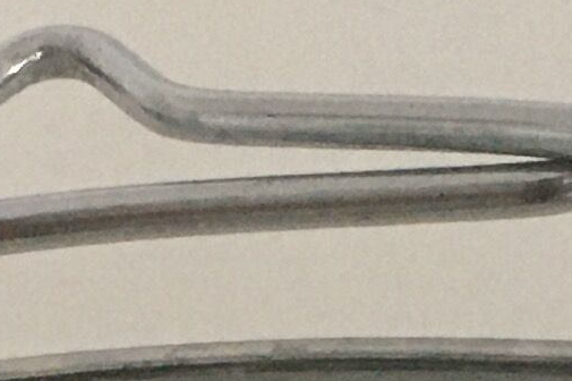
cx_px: 188
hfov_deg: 8.5
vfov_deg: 5.4
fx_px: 3827
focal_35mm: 241
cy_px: 1093
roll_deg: +3.7
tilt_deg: -31.6
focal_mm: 4.15
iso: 200
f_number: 2.2
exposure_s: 1/33
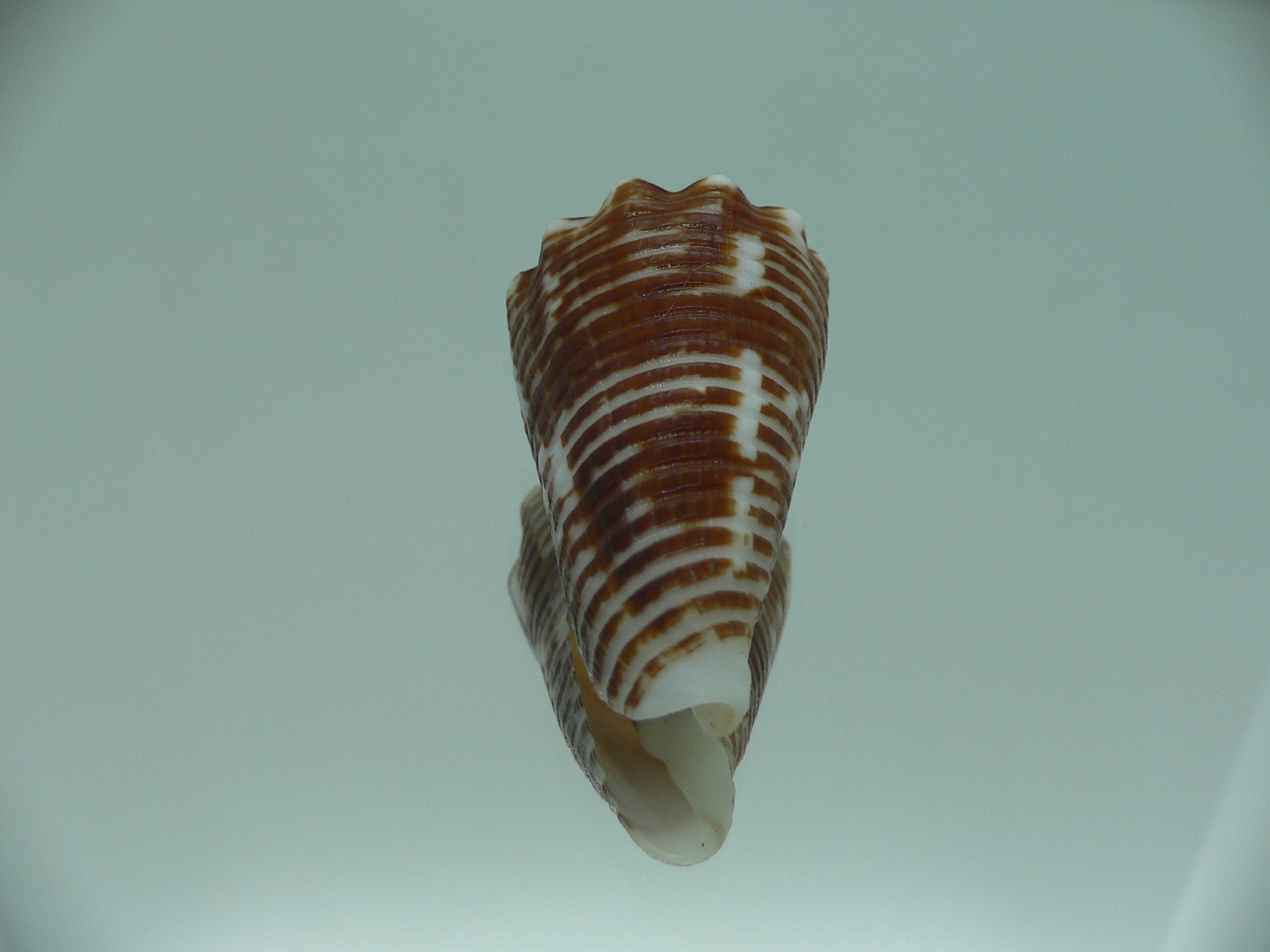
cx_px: 635
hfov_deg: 52.6
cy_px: 476
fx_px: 1284
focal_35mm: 35
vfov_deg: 40.7
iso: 80
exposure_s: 1/60
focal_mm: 4.6
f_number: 2.8
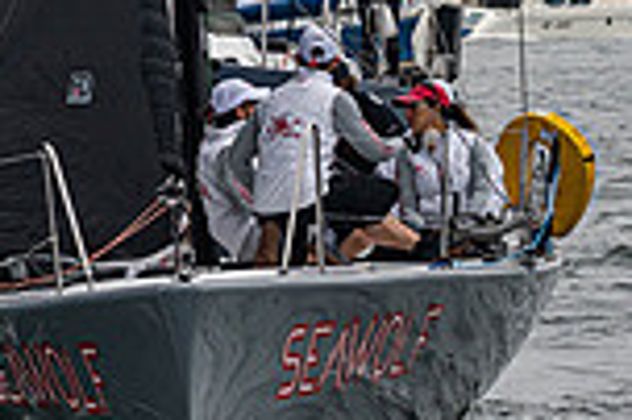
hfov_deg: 3.6
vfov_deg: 2.4
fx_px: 9996
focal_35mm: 570
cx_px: -502
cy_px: 51
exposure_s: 1/5000
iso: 400
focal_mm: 130
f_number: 5.6
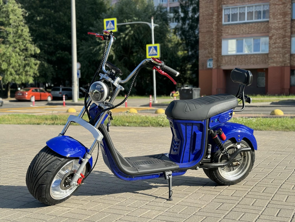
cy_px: 111
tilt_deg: -3.6
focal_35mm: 48
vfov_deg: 30.3
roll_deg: +0.2
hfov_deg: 39.7
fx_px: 409
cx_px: 148
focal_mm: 6.76
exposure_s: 1/1869
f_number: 1.78
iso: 64
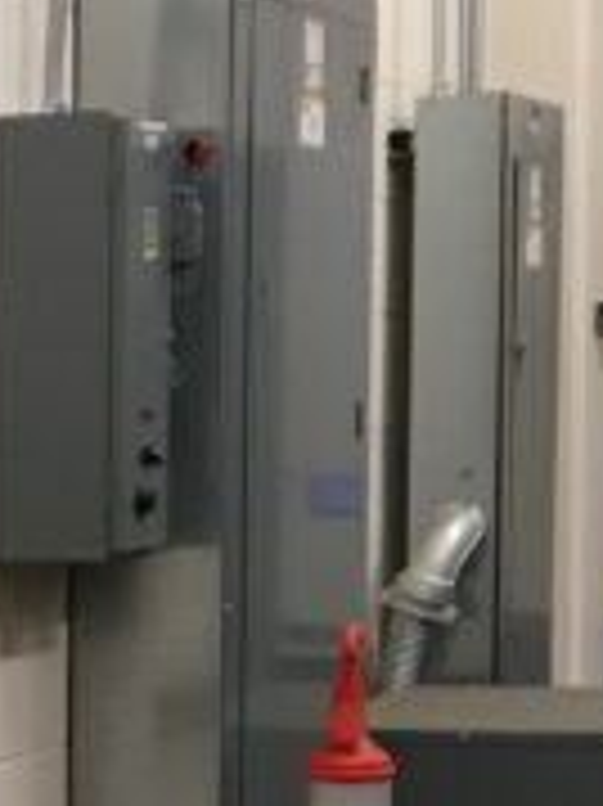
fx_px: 3860
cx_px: -986
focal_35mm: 166
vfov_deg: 11.8
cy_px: 783
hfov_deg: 8.0
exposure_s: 1/30
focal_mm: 4.15
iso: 80
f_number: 2.2
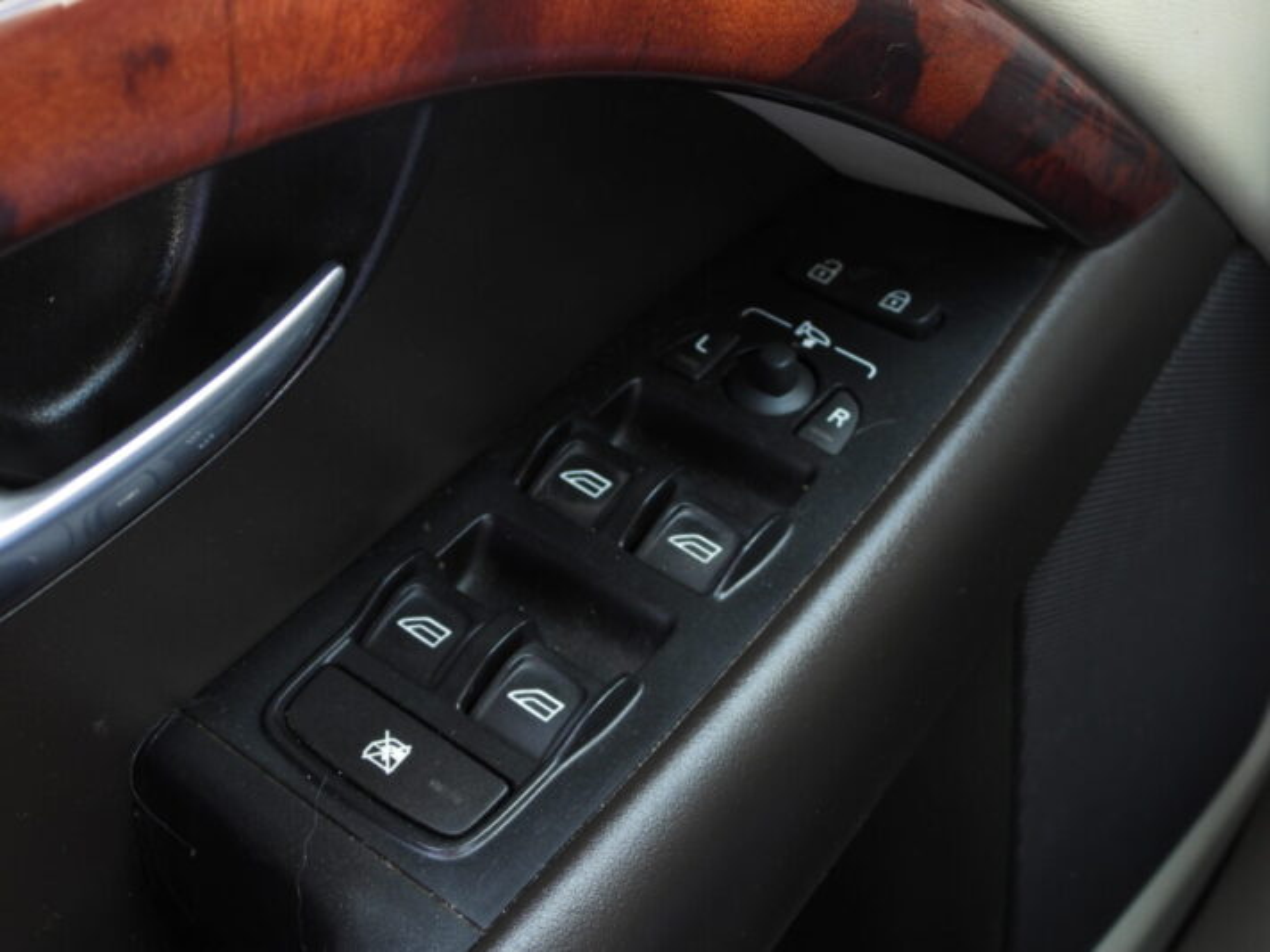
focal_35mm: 50
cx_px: 635
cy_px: 476
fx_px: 1834
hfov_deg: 38.2
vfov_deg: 29.1
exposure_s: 1/30
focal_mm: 9
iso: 125
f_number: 3.2
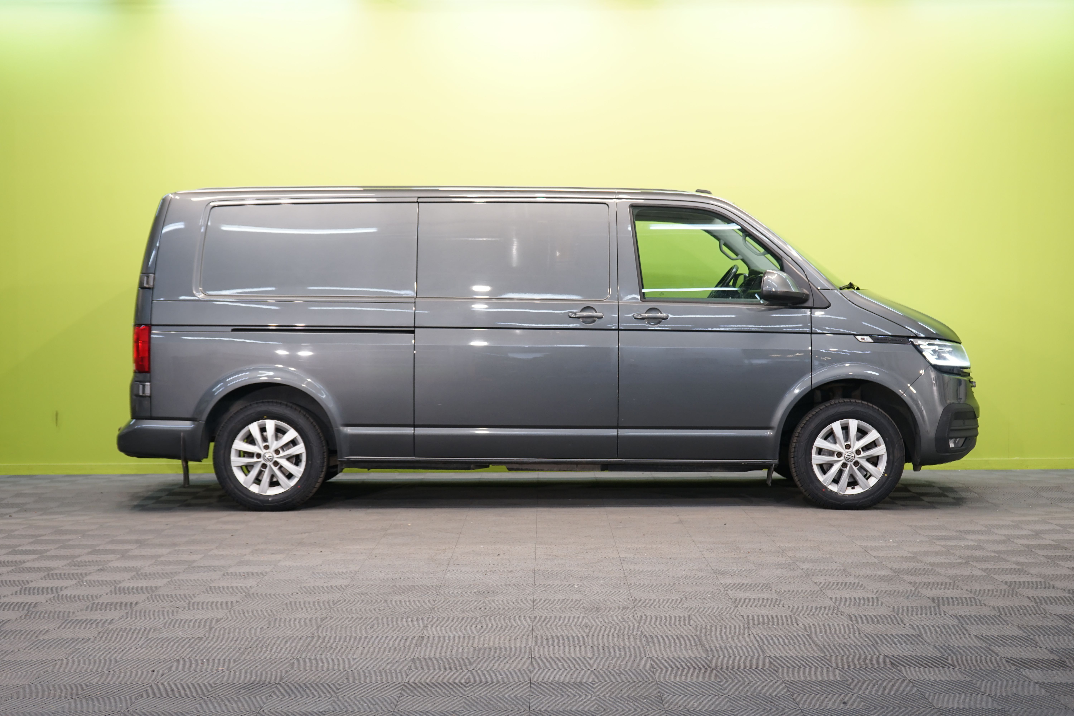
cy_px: 358
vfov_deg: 23.8
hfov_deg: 35.1
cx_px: 537
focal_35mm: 57
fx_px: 1700
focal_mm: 57
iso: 400
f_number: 5.6
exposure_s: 1/20
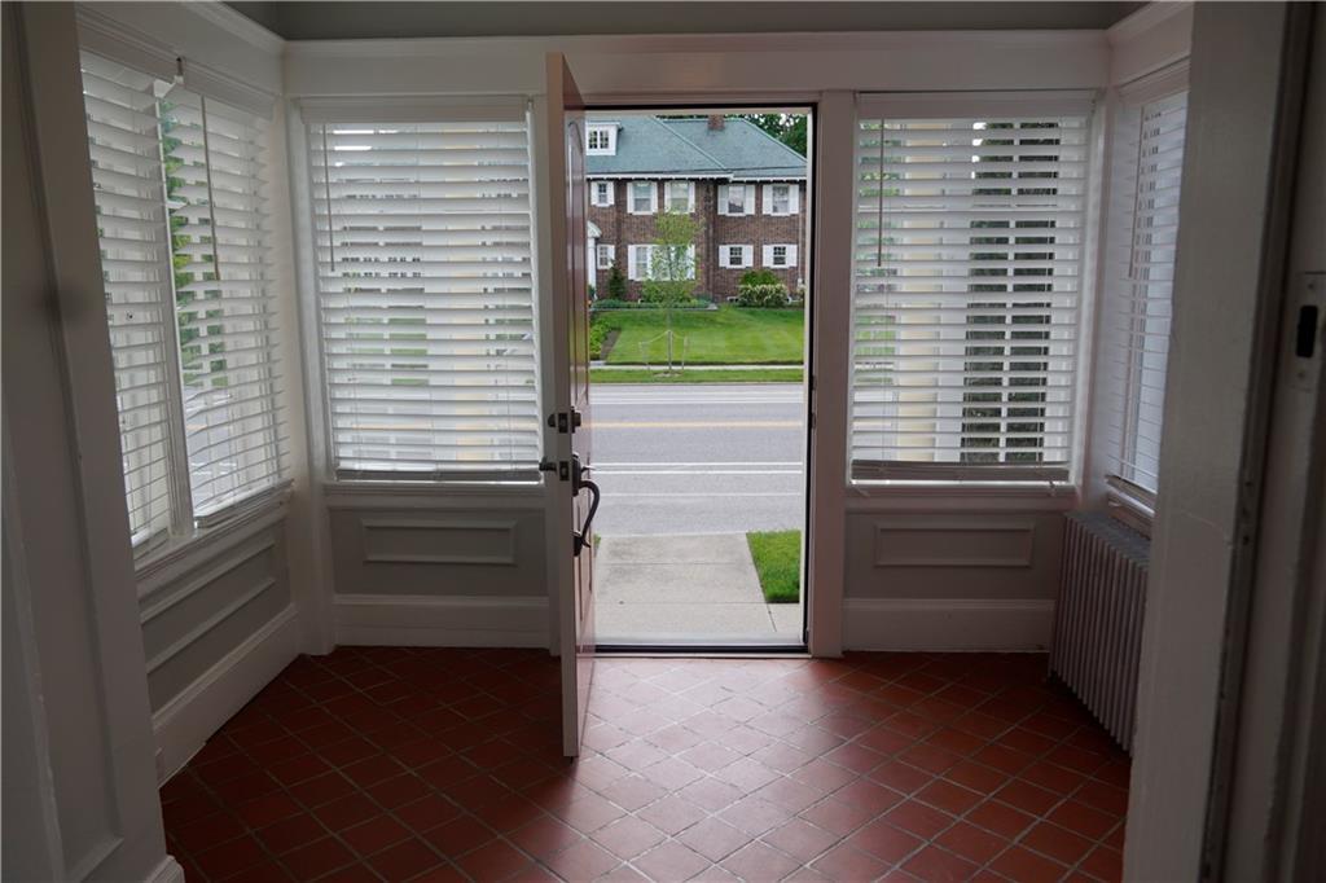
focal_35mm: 27
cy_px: 442
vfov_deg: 47.9
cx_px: 663
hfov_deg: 67.4
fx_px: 994
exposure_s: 1/125
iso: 100
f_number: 5.6
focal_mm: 18
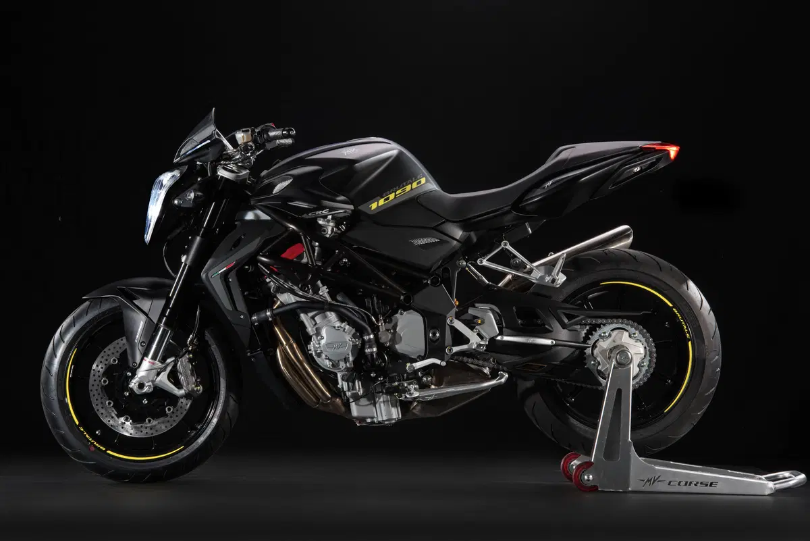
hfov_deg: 14.1
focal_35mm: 145
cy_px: 270
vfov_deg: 9.5
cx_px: 405
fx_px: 3264
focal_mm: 145
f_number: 13
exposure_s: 1/200
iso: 31
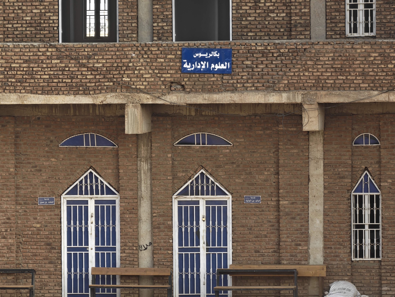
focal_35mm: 380
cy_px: 148
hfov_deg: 5.2
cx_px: 198
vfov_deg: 3.9
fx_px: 4342
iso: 80
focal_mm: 22.48
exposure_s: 1/170
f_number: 2.6
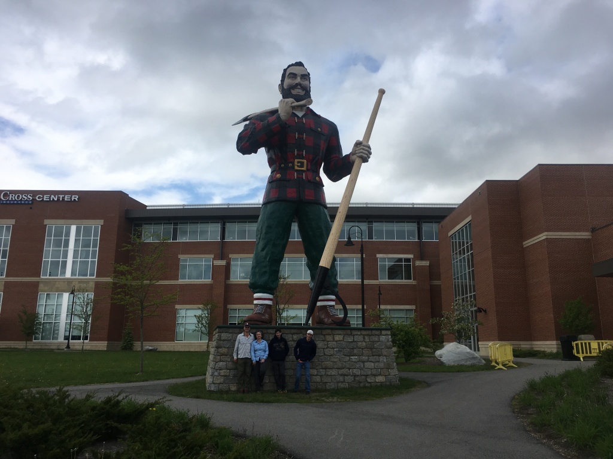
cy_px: 230
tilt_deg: +13.5
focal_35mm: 29
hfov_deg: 61.7
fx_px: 514
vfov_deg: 48.2
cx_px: 306
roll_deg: +0.0
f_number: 2.2
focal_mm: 4.15
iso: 25
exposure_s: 1/1972
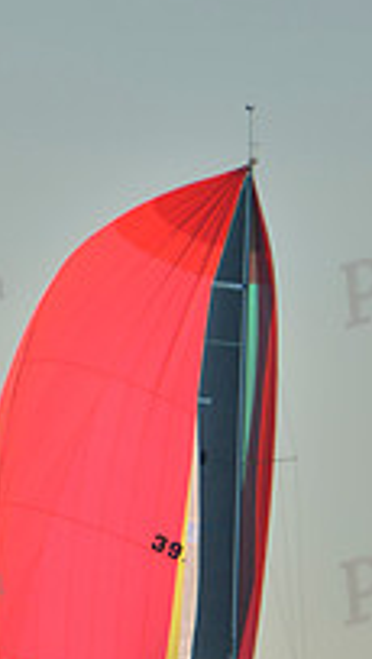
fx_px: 10417
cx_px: 173
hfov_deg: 2.0
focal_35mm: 595
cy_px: 756
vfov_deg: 3.6
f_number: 5.6
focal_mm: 200
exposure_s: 1/640
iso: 200
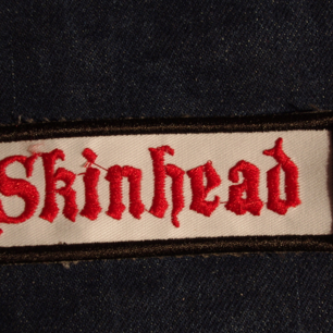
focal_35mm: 55
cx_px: 161
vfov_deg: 31.1
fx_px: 599
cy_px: 187
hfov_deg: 31.1
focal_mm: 21.25
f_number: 5
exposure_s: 1/50
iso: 800
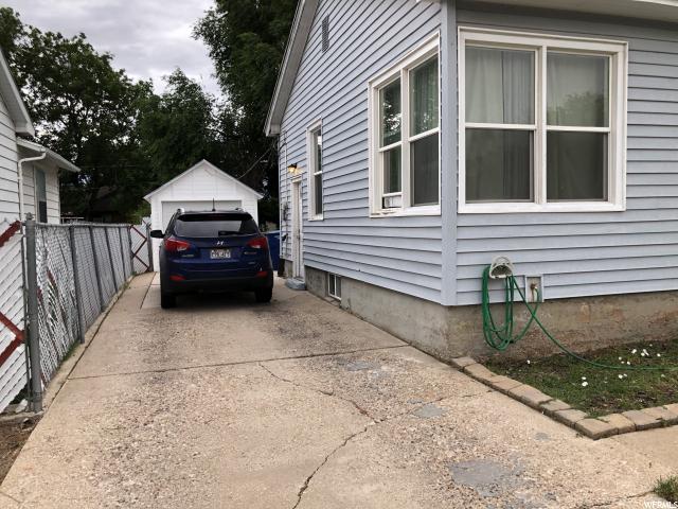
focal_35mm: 28
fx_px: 548
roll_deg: +0.7
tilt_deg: -4.5
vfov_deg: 49.7
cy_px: 254
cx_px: 339
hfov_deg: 63.4
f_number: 1.8
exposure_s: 1/120
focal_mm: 3.99
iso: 25
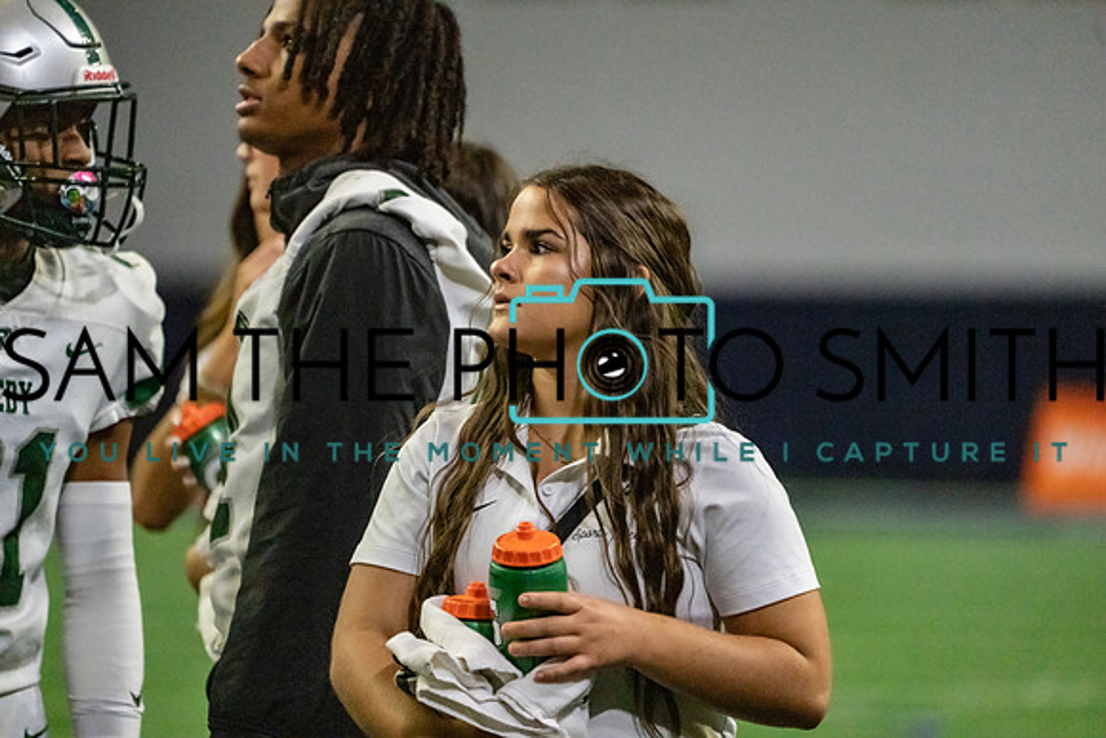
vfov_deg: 3.4
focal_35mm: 400
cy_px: 369
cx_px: 553
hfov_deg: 5.2
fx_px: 12291
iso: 10000
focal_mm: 400
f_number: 5.6
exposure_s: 1/1250
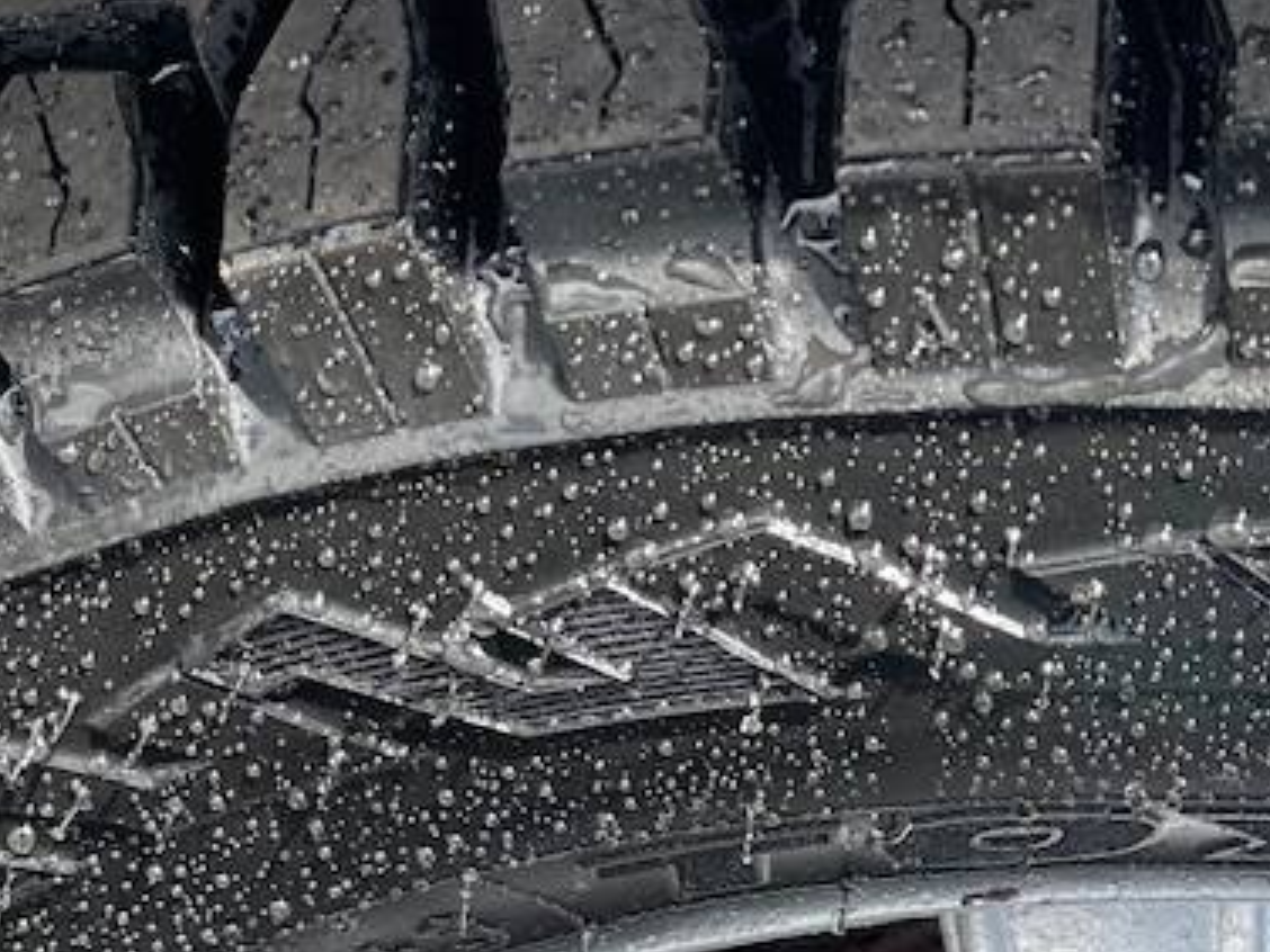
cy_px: 908
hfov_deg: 21.9
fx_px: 3119
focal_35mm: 85
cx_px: 1348
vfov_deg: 17.1
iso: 32
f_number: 1.6
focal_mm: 5.1
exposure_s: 1/599
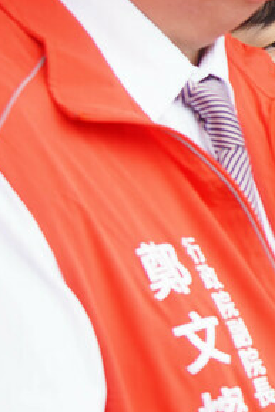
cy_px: 120
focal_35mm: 324
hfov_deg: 4.1
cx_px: 712
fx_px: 3708
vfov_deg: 6.4
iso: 100
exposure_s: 1/100
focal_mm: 78
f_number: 5
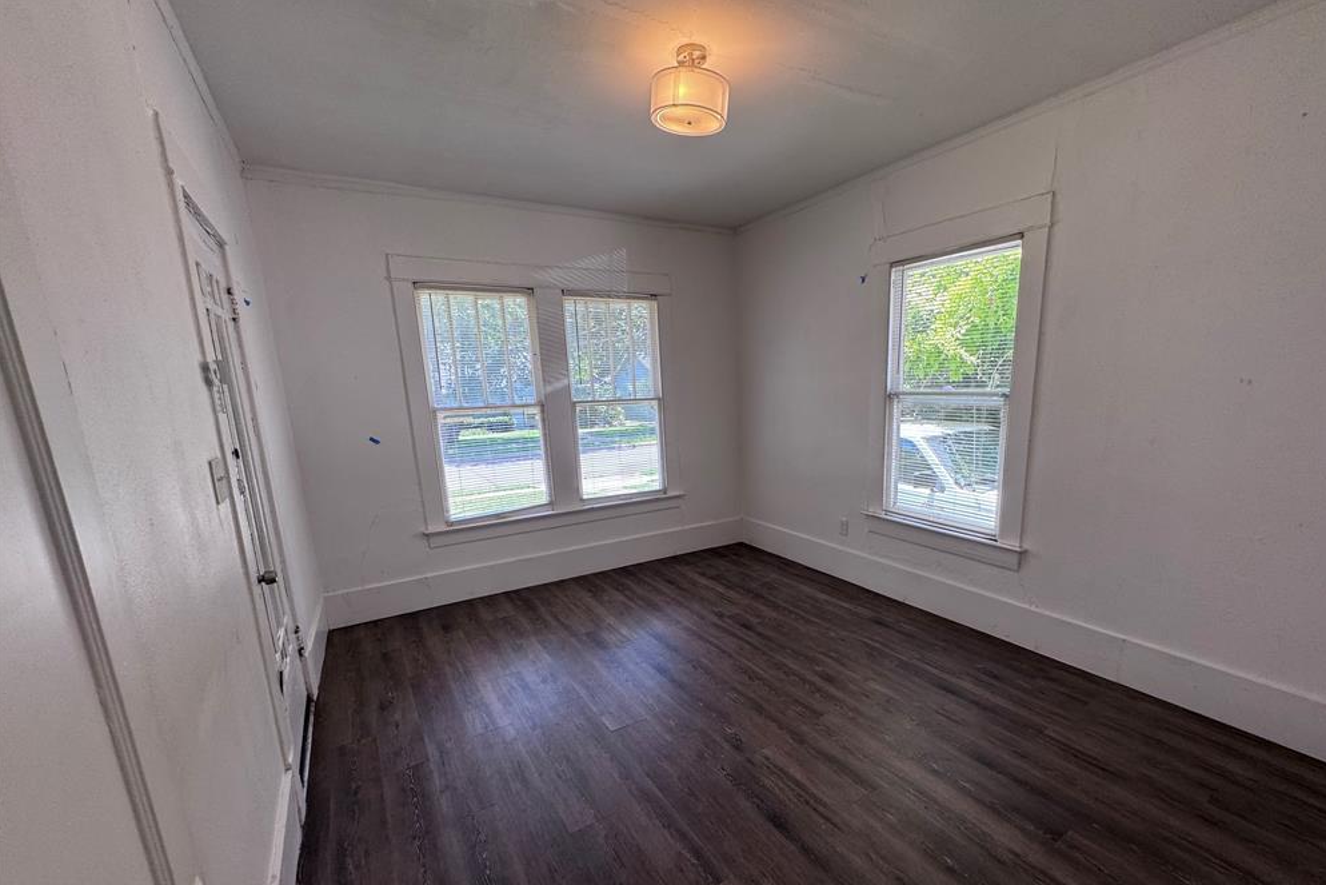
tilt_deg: -11.8
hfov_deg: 100.4
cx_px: 679
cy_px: 490
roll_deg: +1.5
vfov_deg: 77.1
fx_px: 553
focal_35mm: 15
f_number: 2.2
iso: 50
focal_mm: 2.22
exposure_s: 1/120
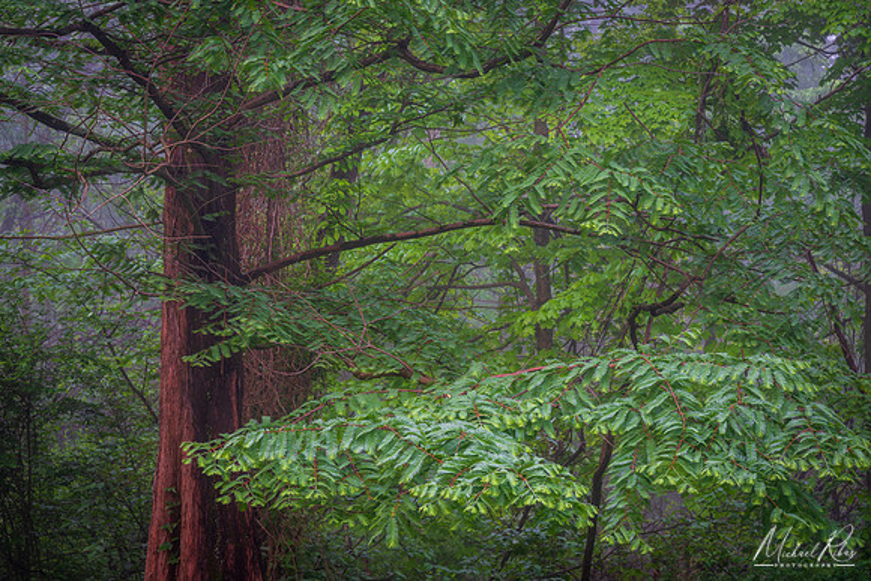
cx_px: 436
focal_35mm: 82
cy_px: 290
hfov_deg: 24.8
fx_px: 1984
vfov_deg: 16.7
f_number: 13
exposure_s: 1/1.43
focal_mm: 82
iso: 64
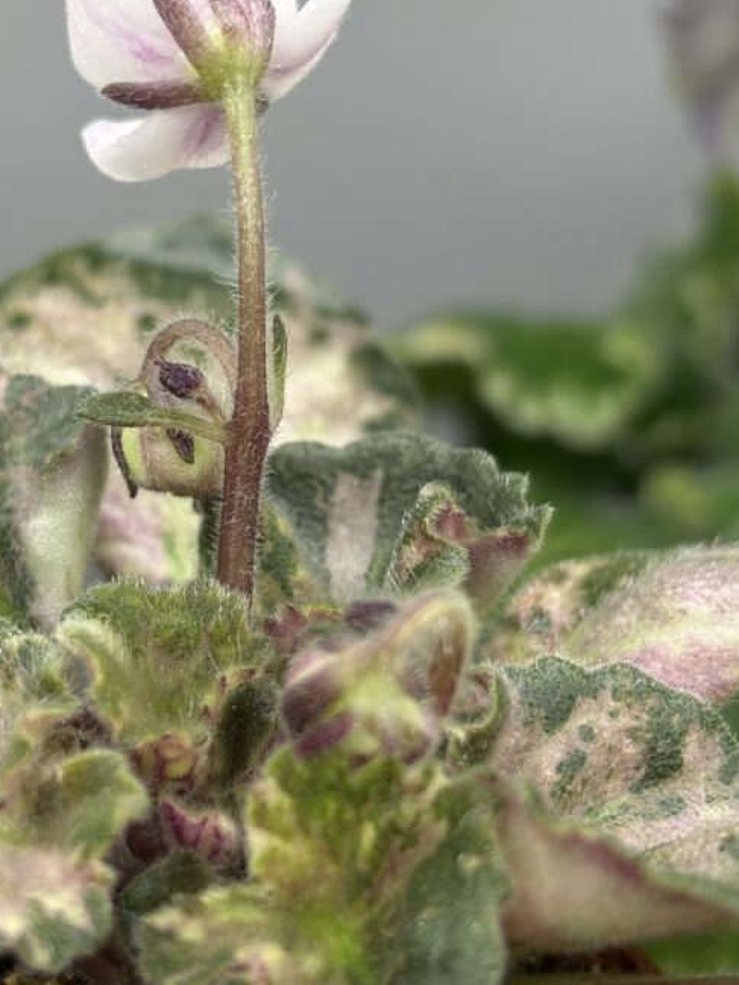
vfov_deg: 23.8
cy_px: 414
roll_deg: +0.7
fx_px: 2333
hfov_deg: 17.9
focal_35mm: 82
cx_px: 196
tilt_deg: -25.9
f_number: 1.6
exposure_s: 1/519
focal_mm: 5.96
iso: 50
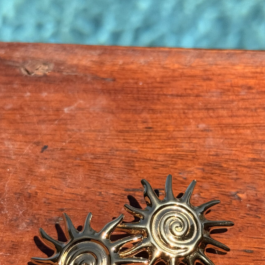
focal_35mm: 85
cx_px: 118
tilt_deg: -52.2
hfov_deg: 20.4
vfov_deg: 20.3
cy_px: 194
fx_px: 736
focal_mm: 6.76
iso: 100
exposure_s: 1/6024
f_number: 1.78
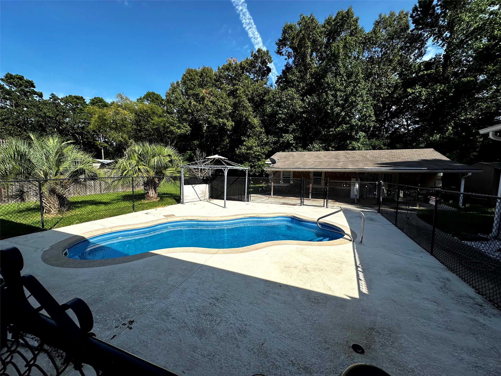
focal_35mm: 14
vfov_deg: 85.7
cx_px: 250
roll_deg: -0.4
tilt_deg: -4.9
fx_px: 203
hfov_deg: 102.1
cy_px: 188
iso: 50
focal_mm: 2.22
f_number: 2.2
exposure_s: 1/2092
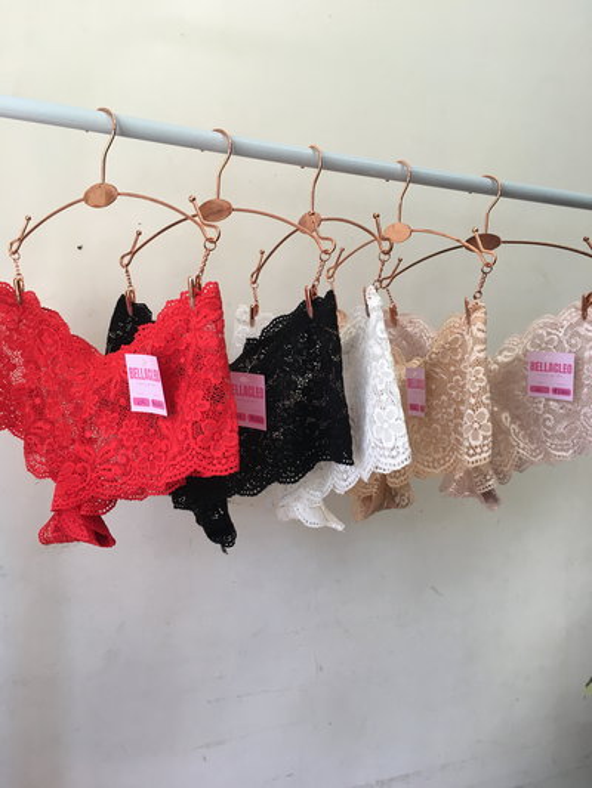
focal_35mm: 29
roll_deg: -1.8
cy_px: 394
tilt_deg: +0.1
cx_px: 296
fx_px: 661
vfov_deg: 61.6
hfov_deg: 48.2
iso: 32
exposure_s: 1/33
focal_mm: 4.15
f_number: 2.2
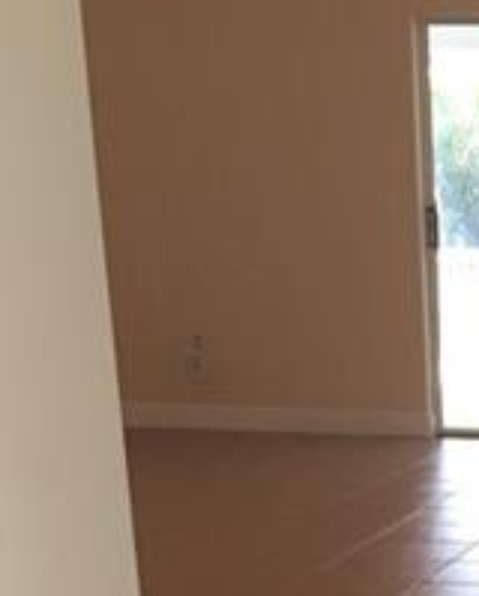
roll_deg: -1.4
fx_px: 1926
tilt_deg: -22.9
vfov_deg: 15.3
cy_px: 1054
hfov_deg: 13.5
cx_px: 665
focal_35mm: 109
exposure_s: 1/33
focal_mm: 4.15
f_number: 2.2
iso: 32
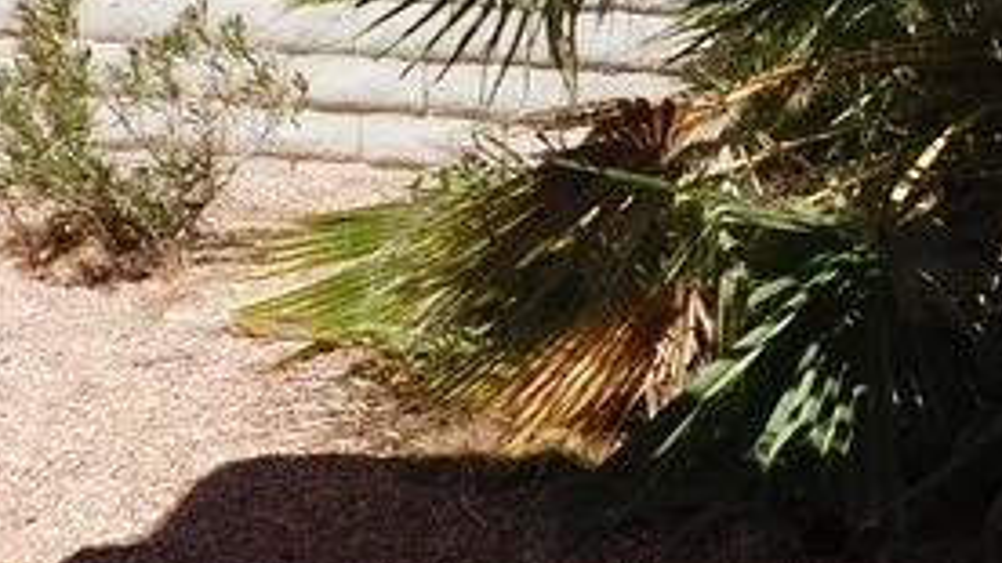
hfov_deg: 22.8
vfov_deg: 12.8
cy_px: -22
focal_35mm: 93
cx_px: 661
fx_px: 2470
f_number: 6
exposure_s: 1/400
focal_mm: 4
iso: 125
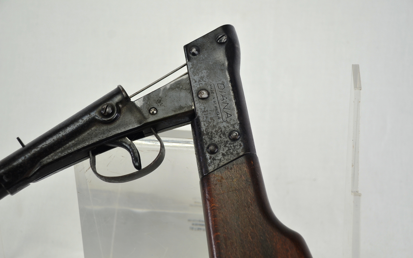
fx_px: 833
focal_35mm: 74
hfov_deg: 27.8
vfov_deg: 17.6
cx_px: 205
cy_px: 138
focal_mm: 48
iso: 250
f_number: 5.6
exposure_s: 1/125
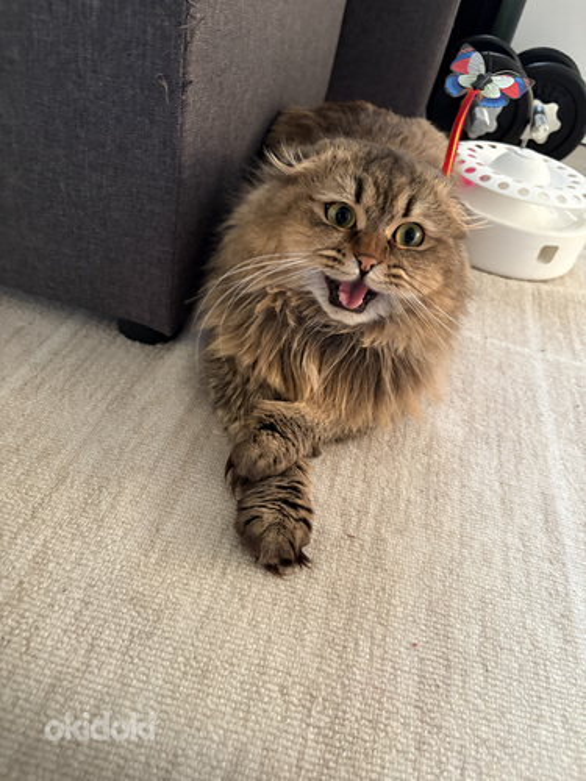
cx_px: 293
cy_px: 390
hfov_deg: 53.1
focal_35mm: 26
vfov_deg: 67.3
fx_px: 587
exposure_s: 1/55
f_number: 1.6
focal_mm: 5.96
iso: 500
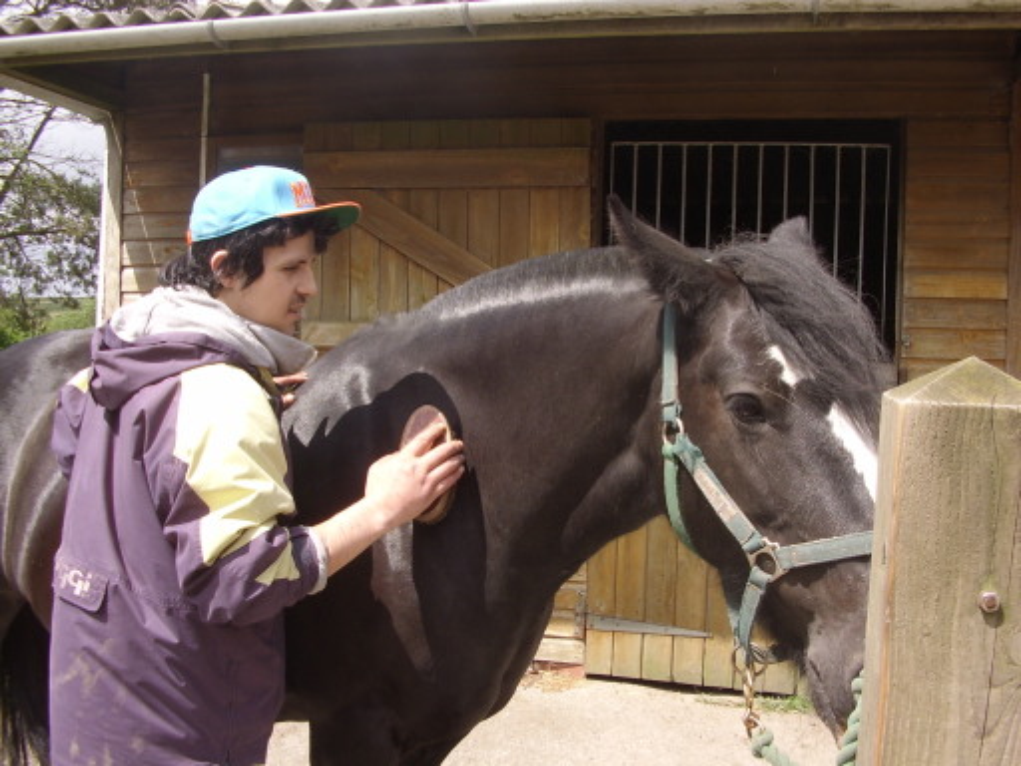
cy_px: 383
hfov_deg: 60.0
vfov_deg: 46.8
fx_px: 885
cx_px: 510
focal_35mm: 30
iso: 71
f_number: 4.1
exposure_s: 1/324
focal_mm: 5.8
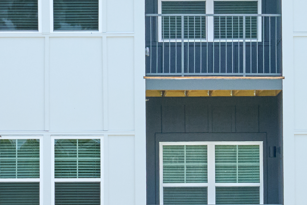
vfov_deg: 3.1
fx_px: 3753
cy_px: 37
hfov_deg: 4.7
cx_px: 65
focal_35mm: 440
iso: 200
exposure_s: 1/250
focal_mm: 70
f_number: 11
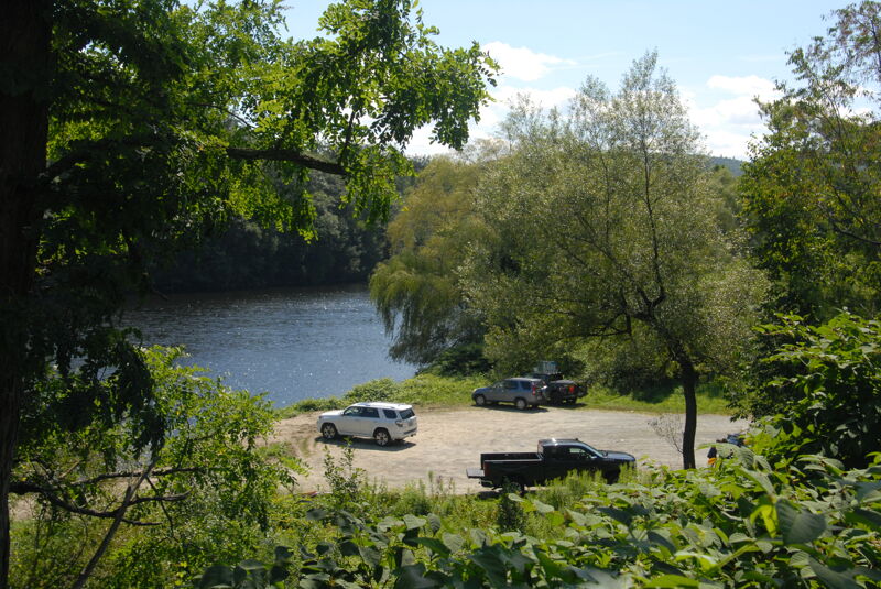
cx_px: 440
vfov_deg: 29.0
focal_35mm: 46
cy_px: 294
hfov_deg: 42.3
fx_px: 1139
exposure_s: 1/500
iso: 250
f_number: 8
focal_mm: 31
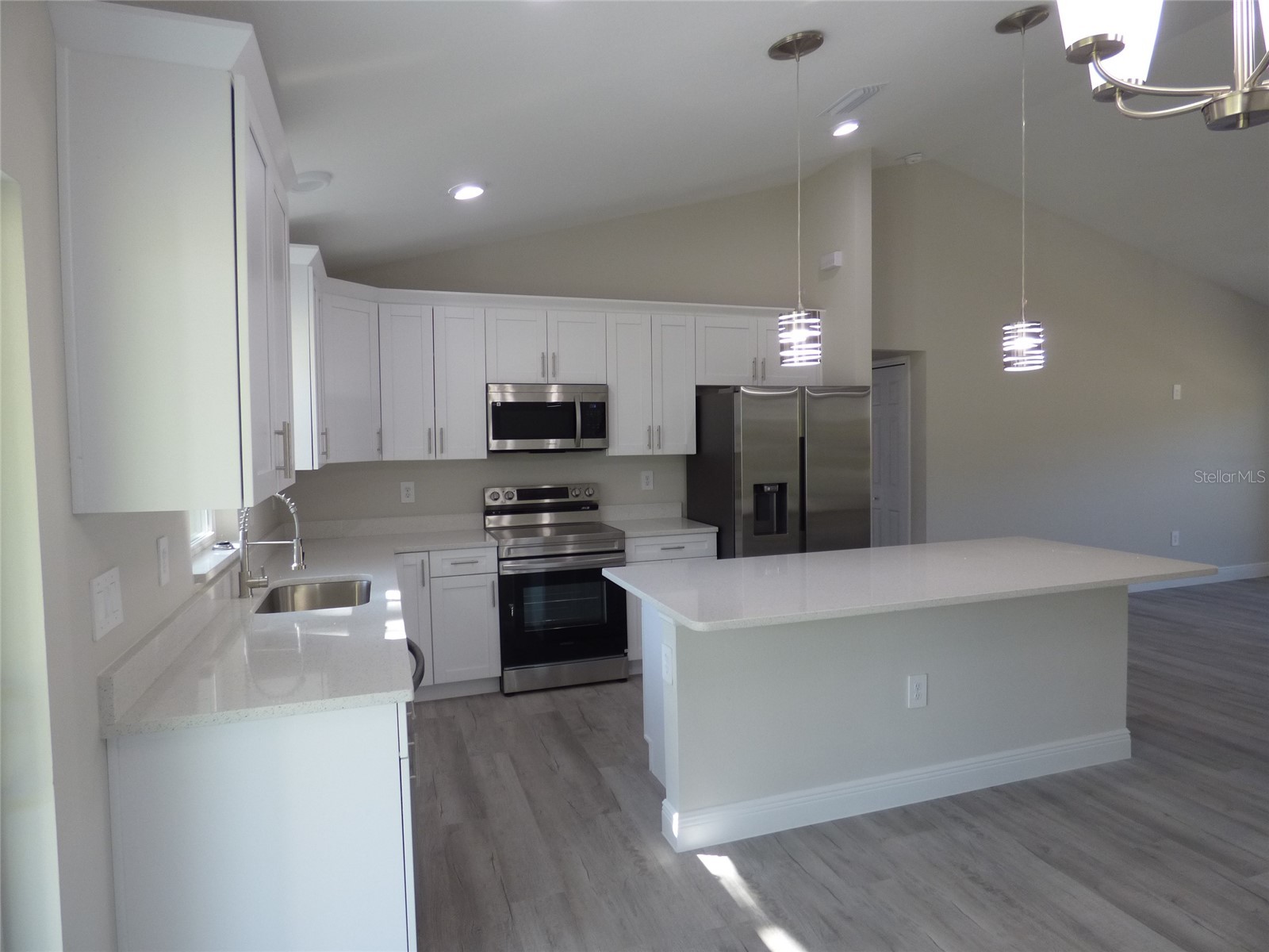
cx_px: 634
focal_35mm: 20
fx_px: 733
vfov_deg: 66.0
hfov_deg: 81.7
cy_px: 476
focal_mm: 3.58
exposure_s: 1/60
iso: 125
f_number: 2.8
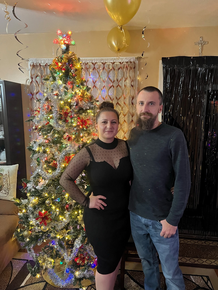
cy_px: 145
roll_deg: +0.4
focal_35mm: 26
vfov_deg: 67.3
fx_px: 218
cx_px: 109
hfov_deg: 53.1
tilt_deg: -9.6
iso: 640
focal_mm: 5.7
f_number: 1.5
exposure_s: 1/40
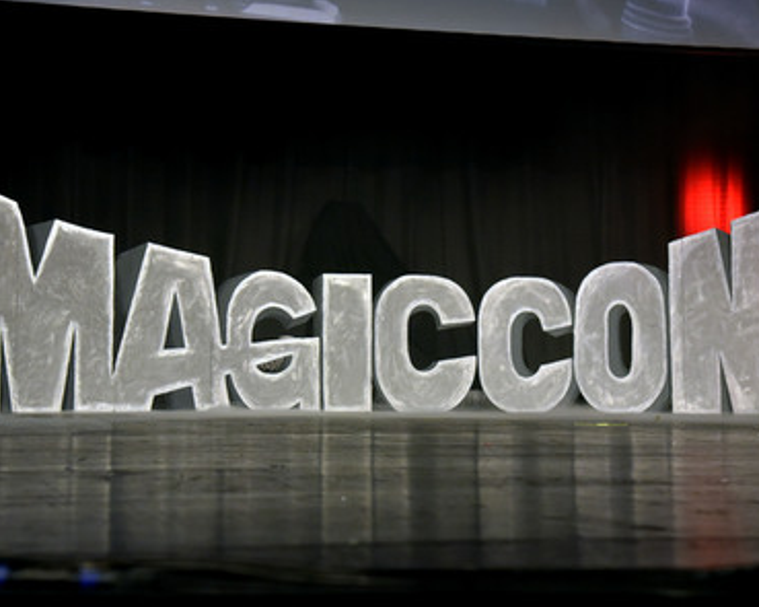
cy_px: 307
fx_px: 1415
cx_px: 361
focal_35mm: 63
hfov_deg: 30.0
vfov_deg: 24.2
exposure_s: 1/125
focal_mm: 55
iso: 3200
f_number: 5
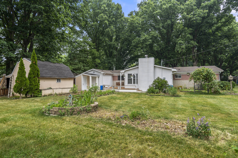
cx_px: 119
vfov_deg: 59.5
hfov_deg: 81.2
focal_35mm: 21
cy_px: 79
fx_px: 139
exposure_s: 1/60
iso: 100
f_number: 8
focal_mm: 21
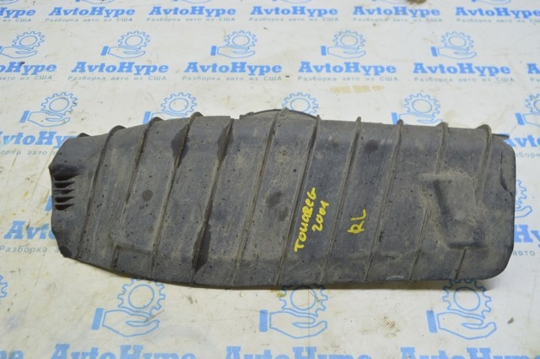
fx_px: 494
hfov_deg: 57.3
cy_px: 180
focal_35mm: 33
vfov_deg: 39.9
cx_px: 270
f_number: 5.6
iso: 400
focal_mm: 22
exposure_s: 1/20
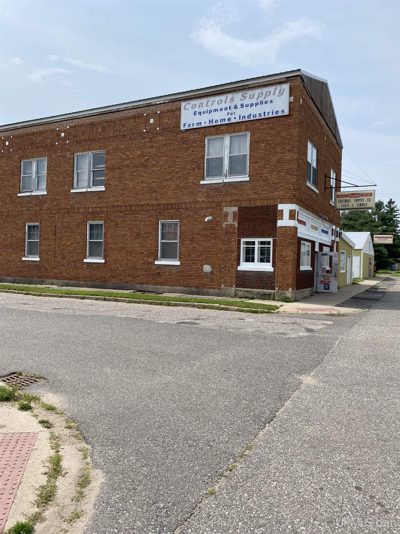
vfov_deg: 67.3
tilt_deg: +0.3
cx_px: 200
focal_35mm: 26
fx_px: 401
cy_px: 267
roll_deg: -1.0
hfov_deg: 53.1
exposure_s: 1/3731
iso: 32
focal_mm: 4.25
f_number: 1.8
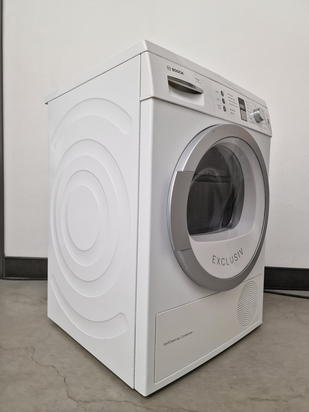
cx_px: 154
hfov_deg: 58.9
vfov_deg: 73.9
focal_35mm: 23
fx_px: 274
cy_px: 206
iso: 64
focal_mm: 6.4
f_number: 1.8
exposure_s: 1/180
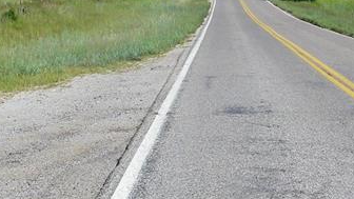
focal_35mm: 93
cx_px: 242
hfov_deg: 22.8
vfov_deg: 13.0
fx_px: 873
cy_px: 107
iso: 80
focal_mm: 5
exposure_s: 1/320
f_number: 7
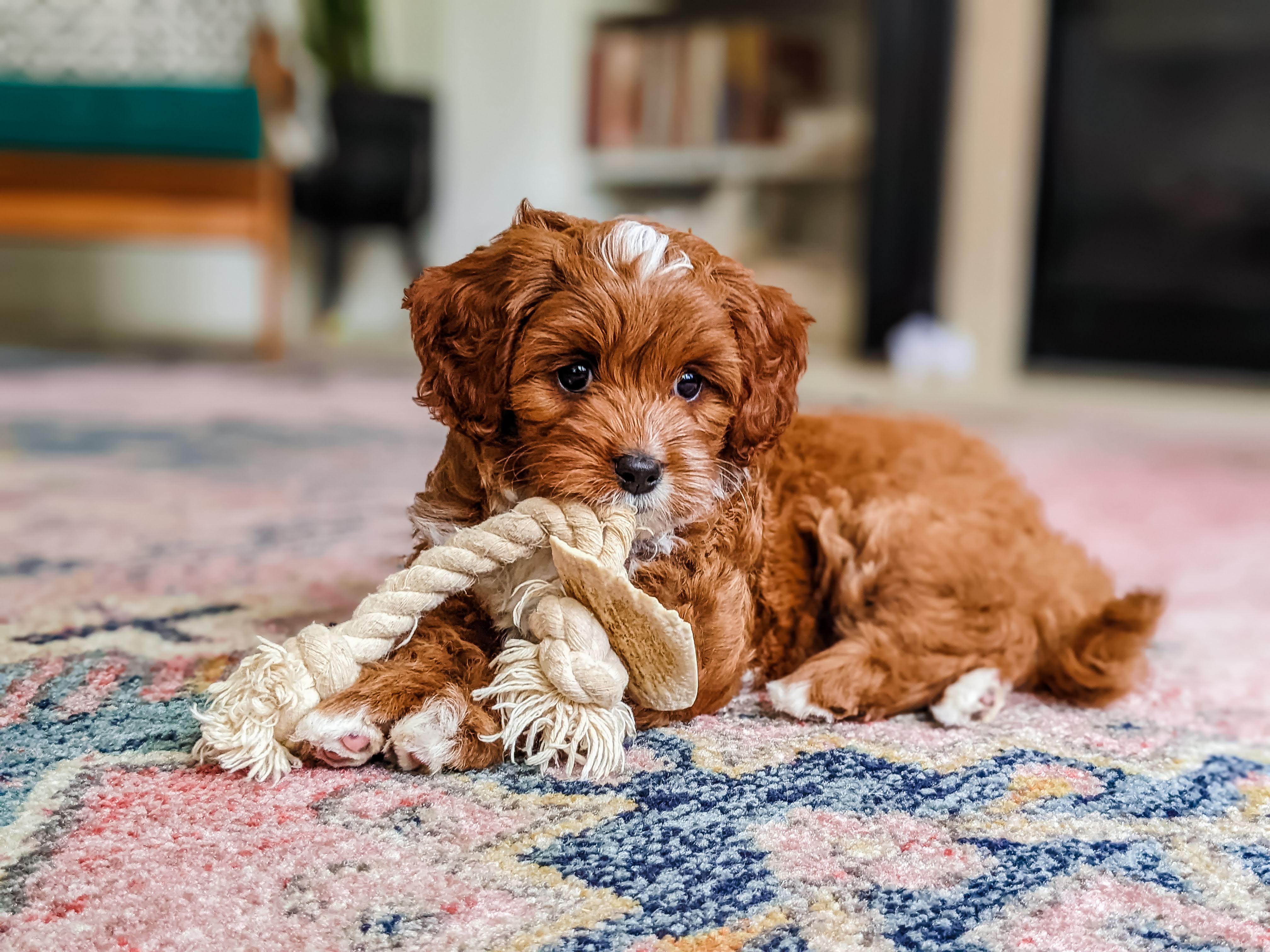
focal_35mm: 27
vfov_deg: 51.4
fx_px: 991
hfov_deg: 65.3
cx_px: 635
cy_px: 476
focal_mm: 4.38
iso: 197
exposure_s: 1/30
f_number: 1.7
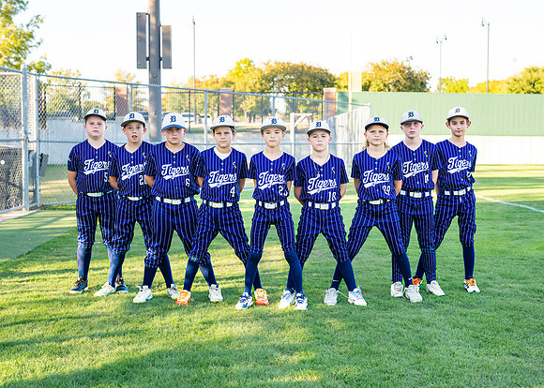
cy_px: 198
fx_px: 884
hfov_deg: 34.2
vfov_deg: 24.8
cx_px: 281
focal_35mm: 57
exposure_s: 1/400
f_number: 3.5
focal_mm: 50
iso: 250
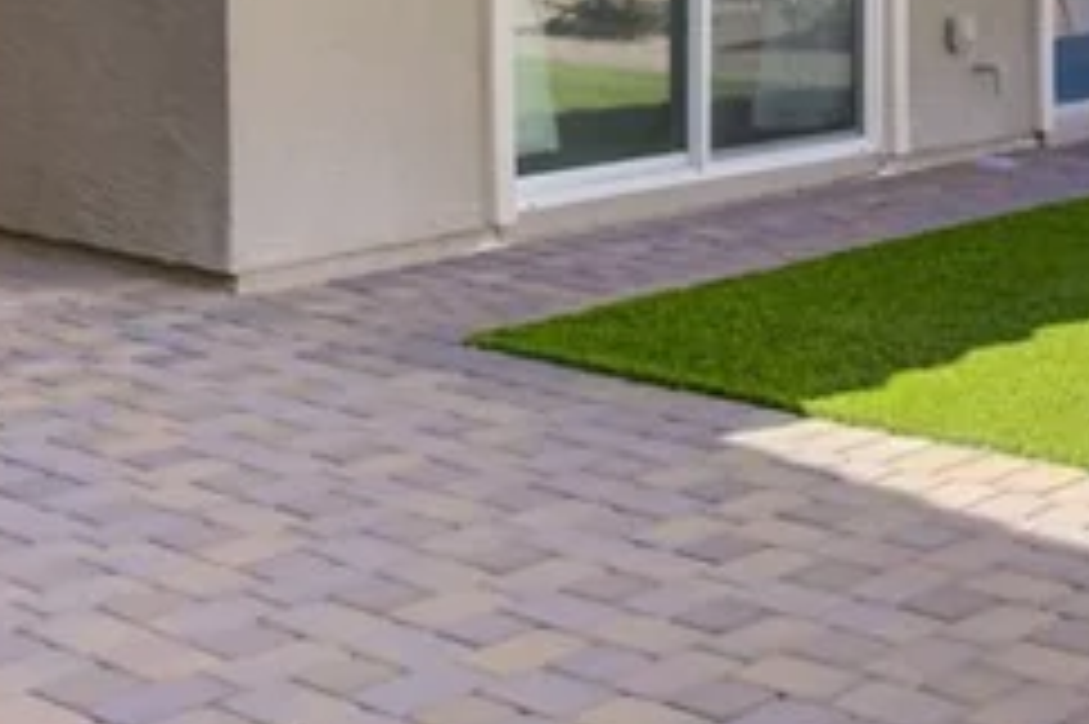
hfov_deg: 25.8
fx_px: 2176
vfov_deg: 17.9
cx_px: 1228
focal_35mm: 72
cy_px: -155
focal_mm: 17
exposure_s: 1/125
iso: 100
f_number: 8
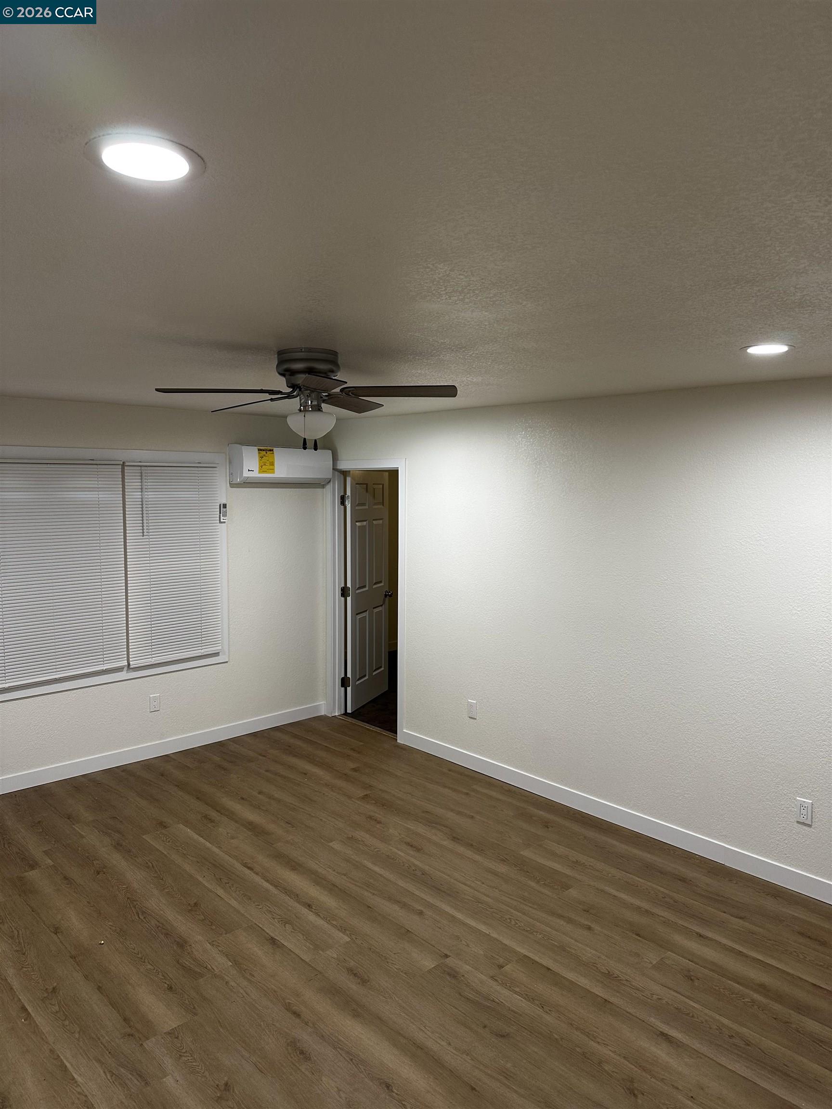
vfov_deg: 71.6
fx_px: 769
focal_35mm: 24
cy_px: 554
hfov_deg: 56.8
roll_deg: -0.4
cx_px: 416
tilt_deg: -4.1
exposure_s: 1/60
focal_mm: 6.86
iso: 125
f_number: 1.78
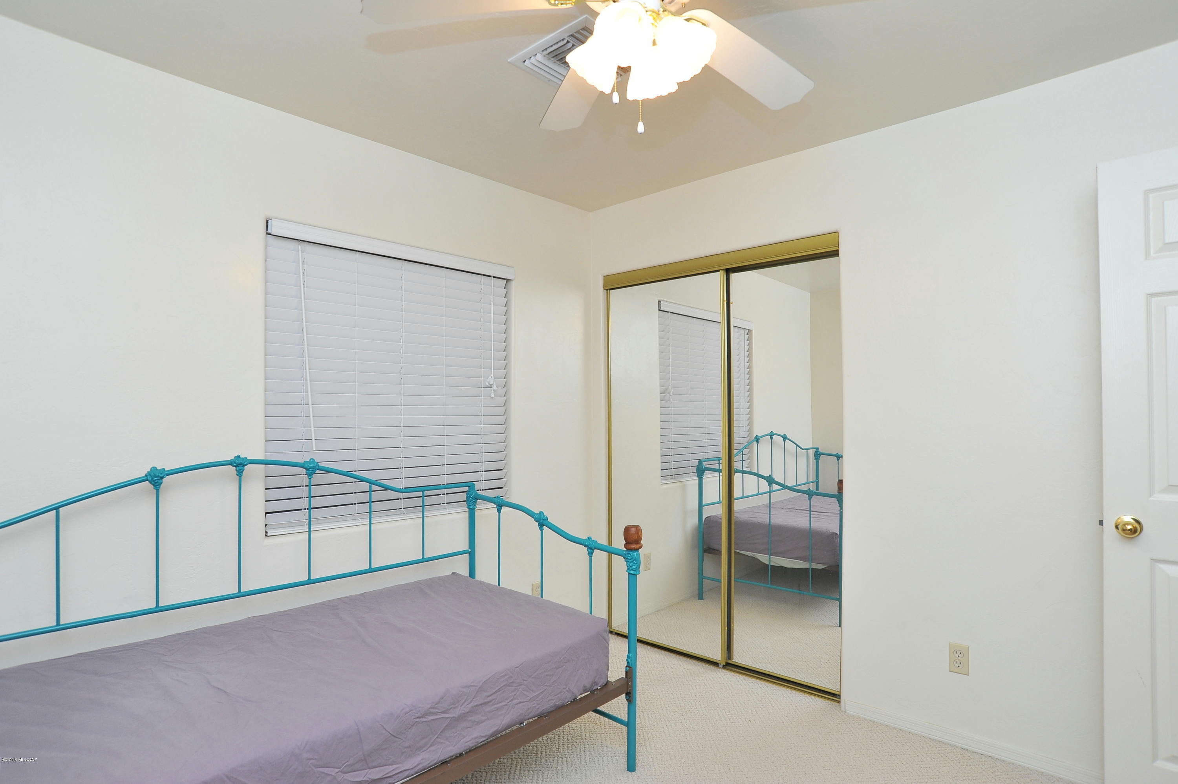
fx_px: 589
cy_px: 392
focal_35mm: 18
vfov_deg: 67.3
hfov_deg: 90.0
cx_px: 589
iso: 640
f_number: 8
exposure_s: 1/30
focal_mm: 18
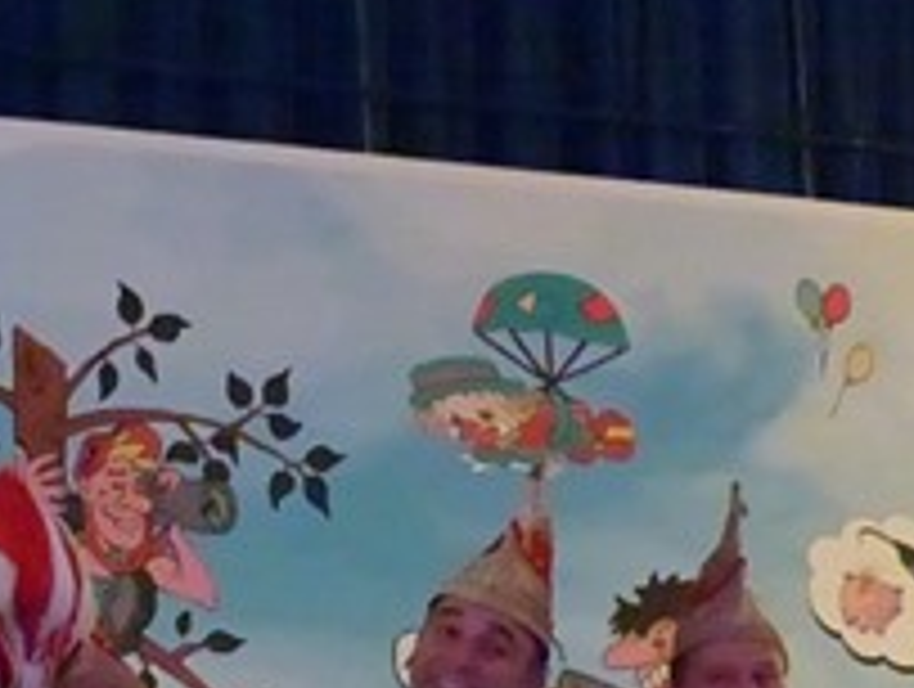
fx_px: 3518
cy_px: 1023
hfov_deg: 14.7
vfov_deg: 10.8
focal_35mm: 133
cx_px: 117
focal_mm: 7.8
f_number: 2.8
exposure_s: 1/40
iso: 3200
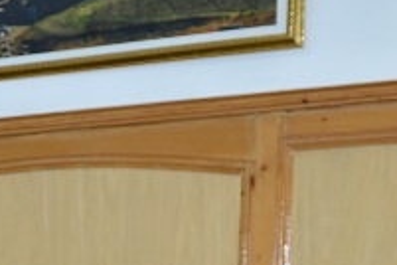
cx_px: -598
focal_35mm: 143
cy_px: 548
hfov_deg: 11.5
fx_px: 1577
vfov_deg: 9.0
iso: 500
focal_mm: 24
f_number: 4.5
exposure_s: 1/125
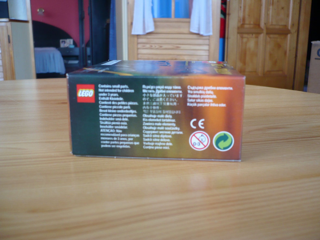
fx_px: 324
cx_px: 160
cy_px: 120
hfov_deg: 52.6
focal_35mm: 35
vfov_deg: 40.7
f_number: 2.8
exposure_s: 1/20
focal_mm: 5.8
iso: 100
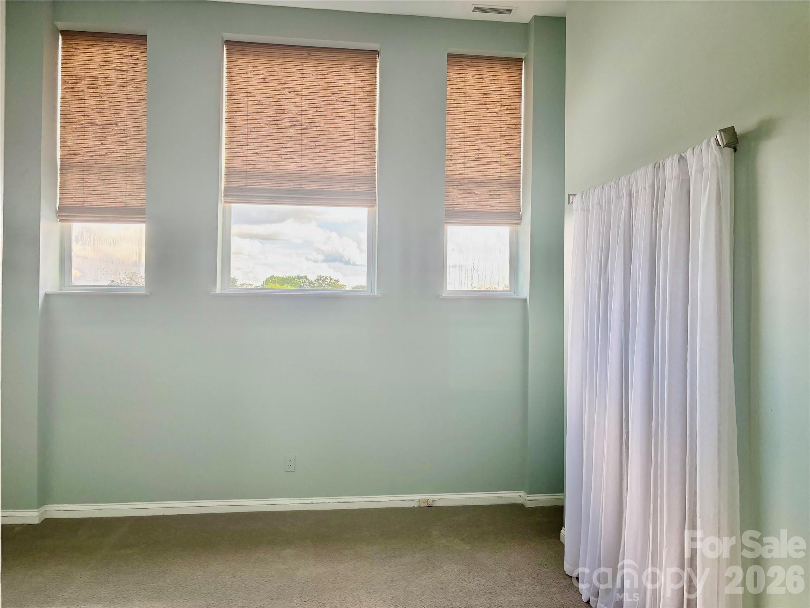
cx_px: 405
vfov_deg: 53.1
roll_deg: -0.6
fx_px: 608
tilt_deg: +0.3
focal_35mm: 26
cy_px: 304
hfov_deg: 67.3
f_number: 1.6
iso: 64
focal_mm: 5.96
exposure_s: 1/122
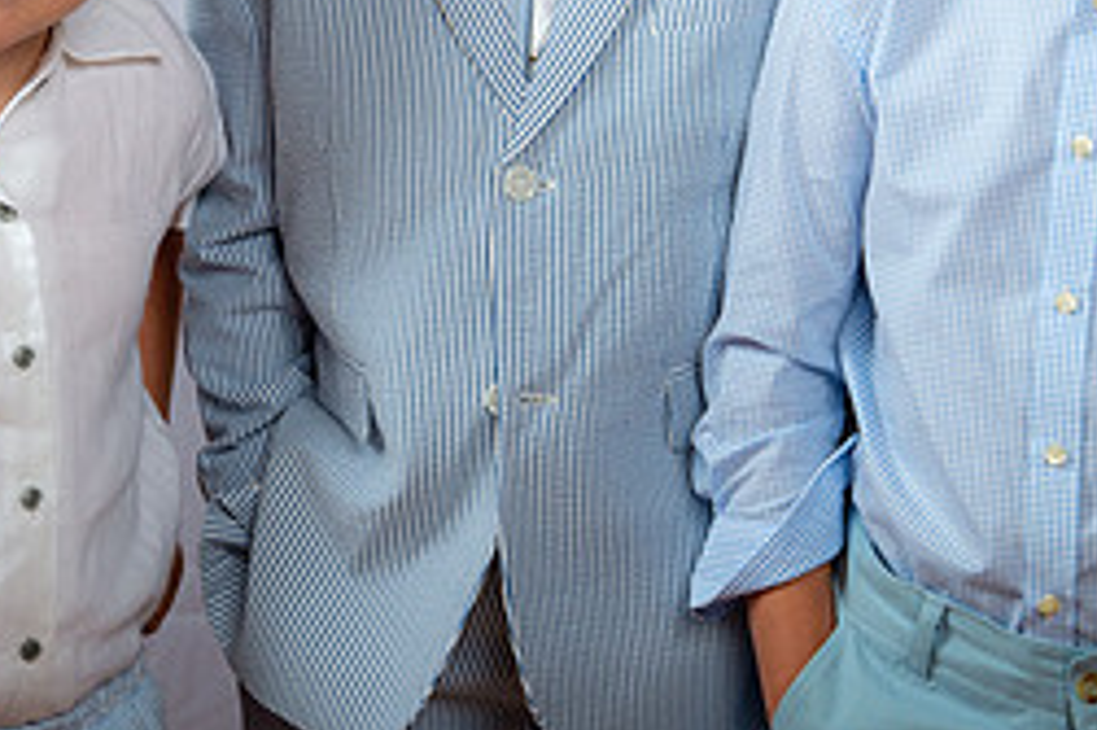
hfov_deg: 16.1
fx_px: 3867
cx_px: 538
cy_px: 39
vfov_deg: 10.7
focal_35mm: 127
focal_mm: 55
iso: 250
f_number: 6.3
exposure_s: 1/200
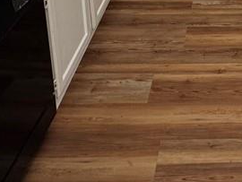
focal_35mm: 53
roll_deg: -1.2
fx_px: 371
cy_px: -141
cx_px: 236
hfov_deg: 33.4
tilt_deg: -12.8
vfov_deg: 20.2
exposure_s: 1/99
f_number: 2.2
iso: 250
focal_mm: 2.22
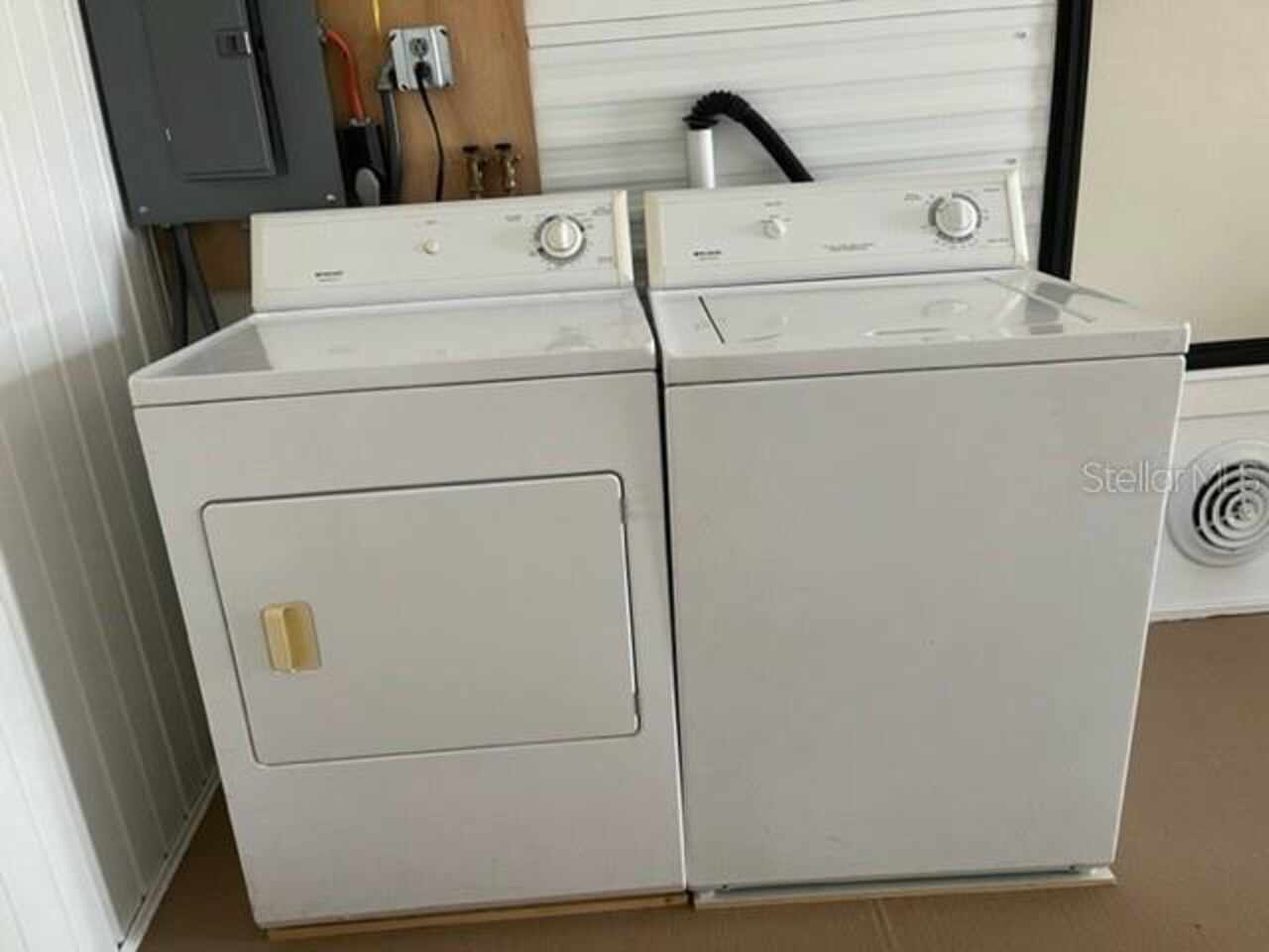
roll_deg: +4.1
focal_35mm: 26
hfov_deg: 67.3
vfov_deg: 53.1
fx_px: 953
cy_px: 476
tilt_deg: -21.2
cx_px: 634
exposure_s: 1/81
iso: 125
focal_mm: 5.1
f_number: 1.6
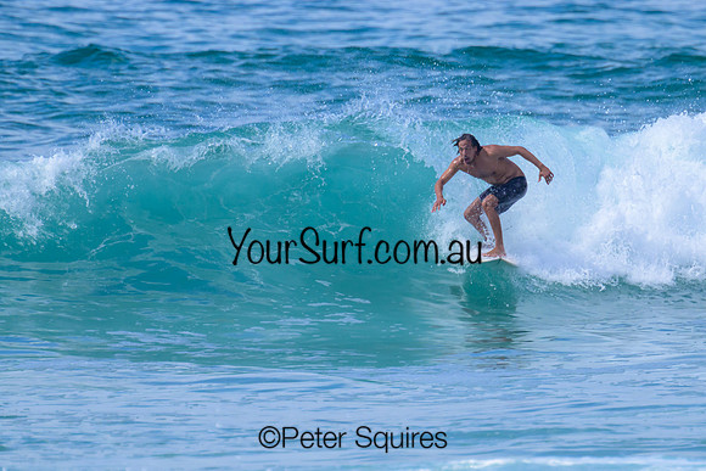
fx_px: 21463
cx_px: 413
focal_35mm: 1094
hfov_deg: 1.9
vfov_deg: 1.3
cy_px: 208
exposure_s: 1/2000
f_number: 11
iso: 800
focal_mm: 800
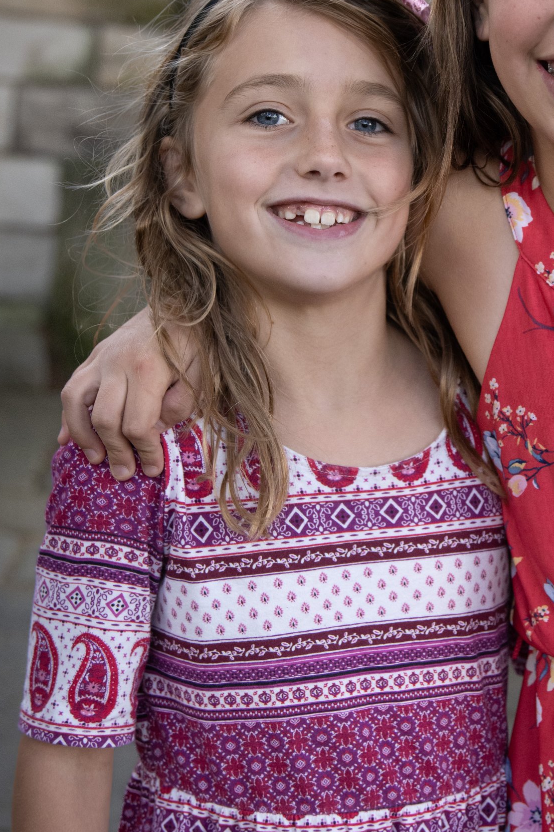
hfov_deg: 15.1
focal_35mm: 90
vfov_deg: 22.4
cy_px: 205
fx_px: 2078
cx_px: 442
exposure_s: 1/400
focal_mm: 40
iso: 640
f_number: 3.2
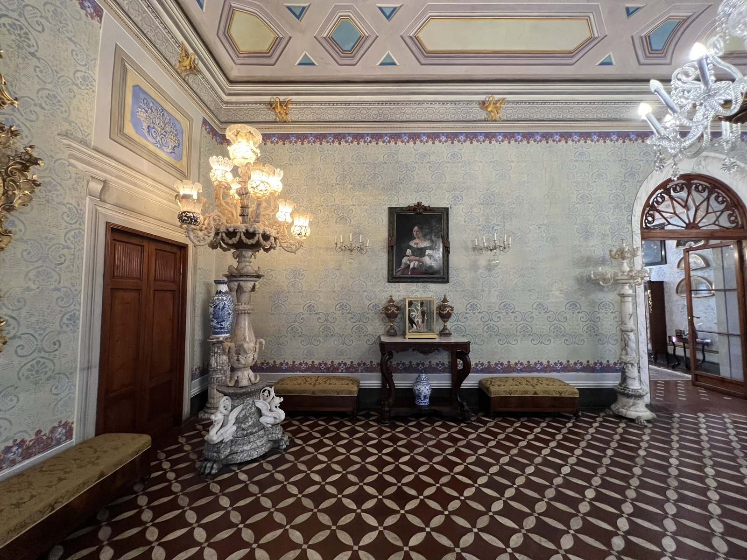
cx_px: 374
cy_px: 280
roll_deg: +0.1
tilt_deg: +3.2
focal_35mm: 13
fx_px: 281
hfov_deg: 106.2
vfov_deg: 89.9
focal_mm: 1.57
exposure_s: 1/50
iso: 640
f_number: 1.8
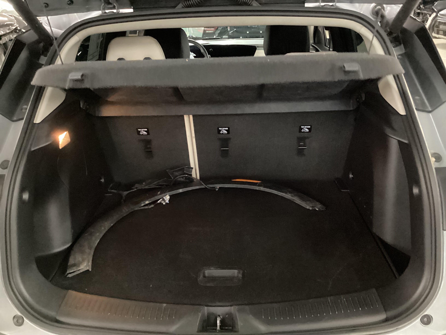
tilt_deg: -25.6
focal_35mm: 31
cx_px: 223
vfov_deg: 45.4
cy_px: 168
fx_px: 399
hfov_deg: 58.4
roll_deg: +1.9
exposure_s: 1/17
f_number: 2.4
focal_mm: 3.3
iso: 800
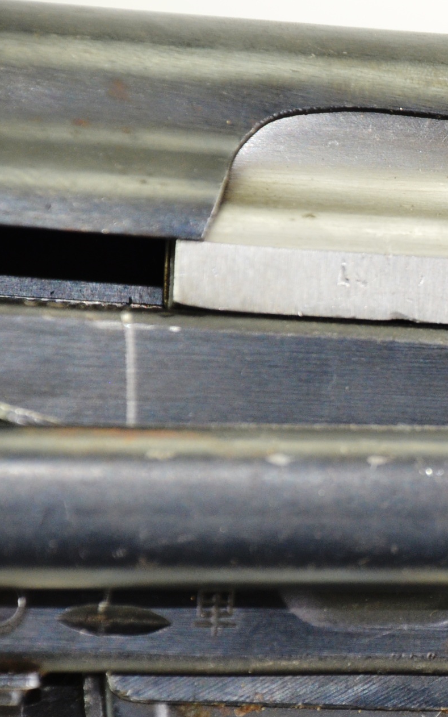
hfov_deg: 3.3
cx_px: 579
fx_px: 7851
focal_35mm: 402
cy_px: 424
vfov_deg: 5.2
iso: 640
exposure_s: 1/60
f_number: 5.6
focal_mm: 135
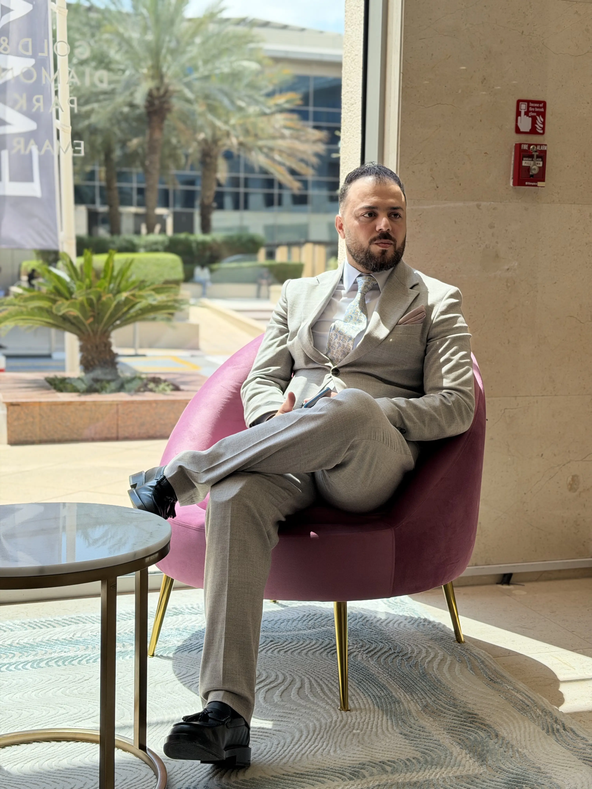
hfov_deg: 30.3
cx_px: 296
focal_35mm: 48
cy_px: 394
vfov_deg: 39.7
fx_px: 1095
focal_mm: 6.76
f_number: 1.78
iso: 100
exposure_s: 1/1456
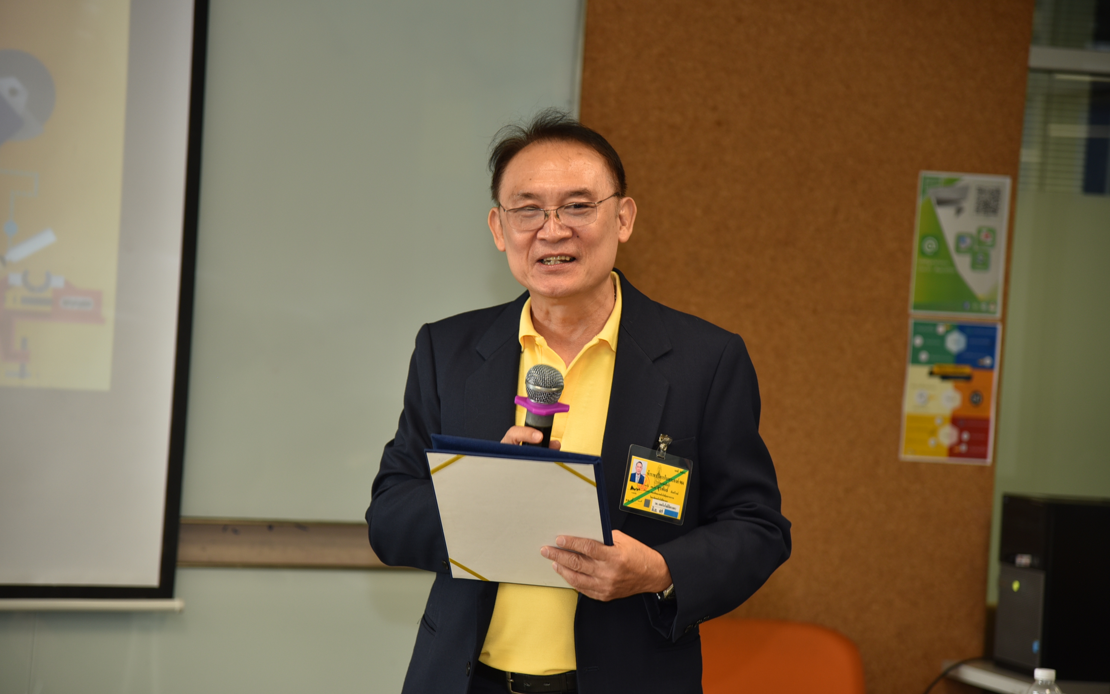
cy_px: 353
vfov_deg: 12.1
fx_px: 3267
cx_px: 554
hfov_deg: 19.3
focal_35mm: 108
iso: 200
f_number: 4
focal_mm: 105
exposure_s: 1/30
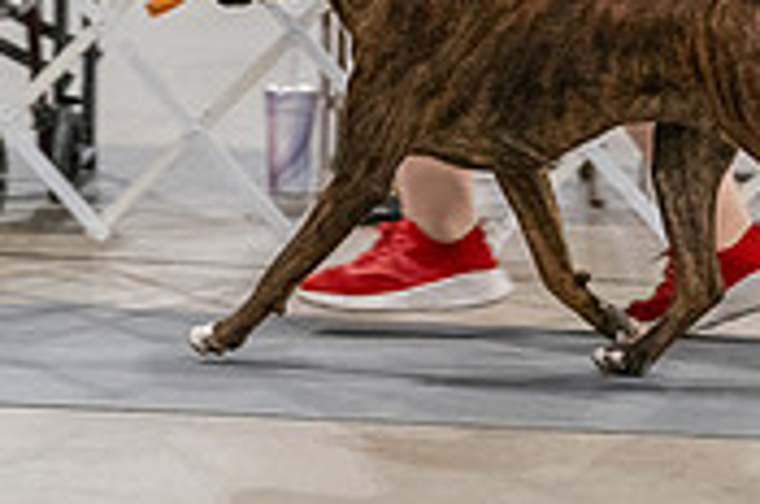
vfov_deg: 2.7
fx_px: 10642
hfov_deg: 4.1
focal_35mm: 505
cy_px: -172
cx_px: 391
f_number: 3.5
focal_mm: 152
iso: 6400
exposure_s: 1/250
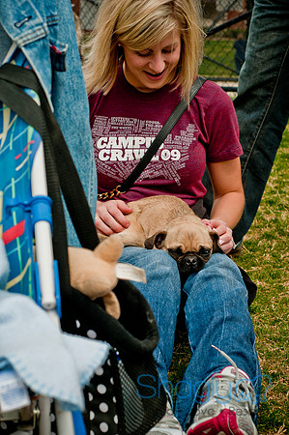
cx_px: 144
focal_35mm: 75
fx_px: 905
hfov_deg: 18.1
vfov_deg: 27.0
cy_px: 218
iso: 200
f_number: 5
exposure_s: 1/1000
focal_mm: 50
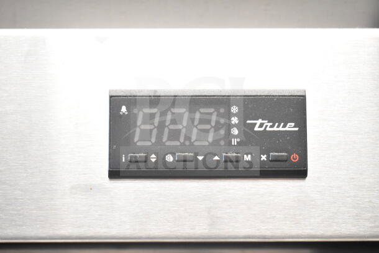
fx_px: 758
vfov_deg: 18.9
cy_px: 126
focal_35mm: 72
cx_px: 190
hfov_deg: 28.1
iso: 5000
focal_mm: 48
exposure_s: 1/80
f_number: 5.3
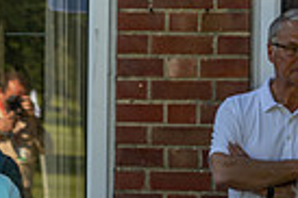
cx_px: 52
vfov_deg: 3.8
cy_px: 414
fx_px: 2985
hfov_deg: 5.7
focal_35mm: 361
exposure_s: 1/250
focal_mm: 85
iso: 200
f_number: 6.3
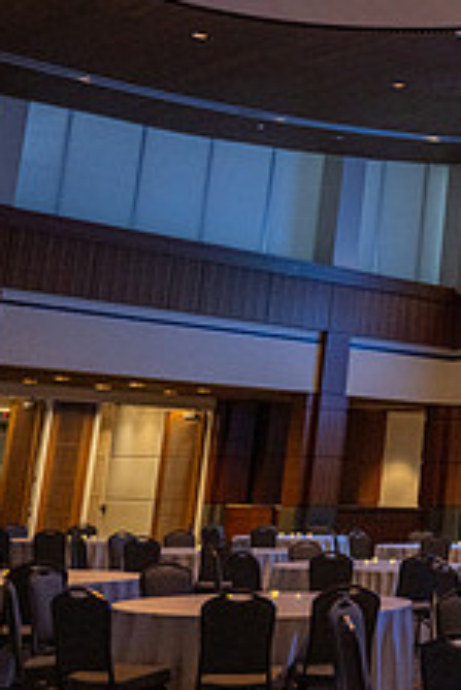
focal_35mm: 63
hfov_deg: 17.2
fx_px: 1208
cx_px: 858
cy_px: 246
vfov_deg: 31.7
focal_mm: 24
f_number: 2.8
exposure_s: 1/160
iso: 1600
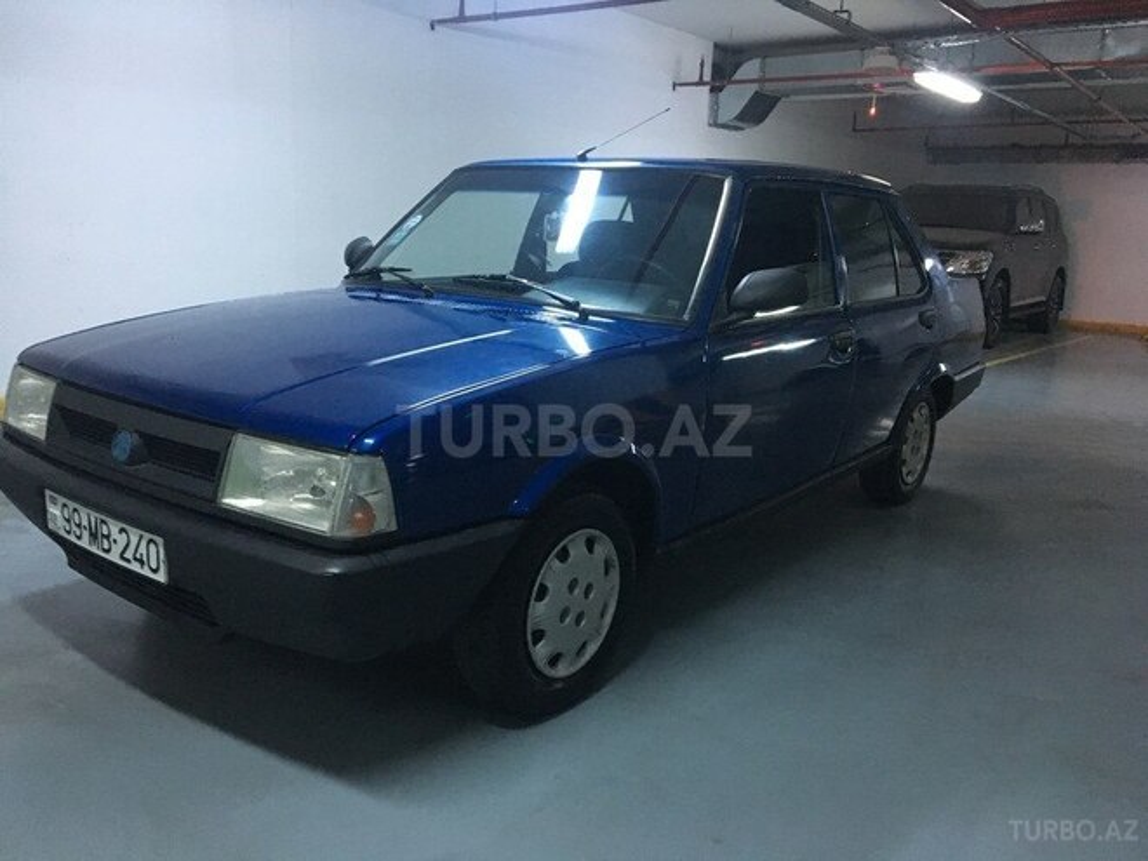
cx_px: 574
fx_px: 962
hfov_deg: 61.7
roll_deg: -2.0
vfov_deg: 48.2
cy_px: 430
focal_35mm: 29
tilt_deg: -10.0
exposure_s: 1/17
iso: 200
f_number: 2.2
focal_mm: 4.15
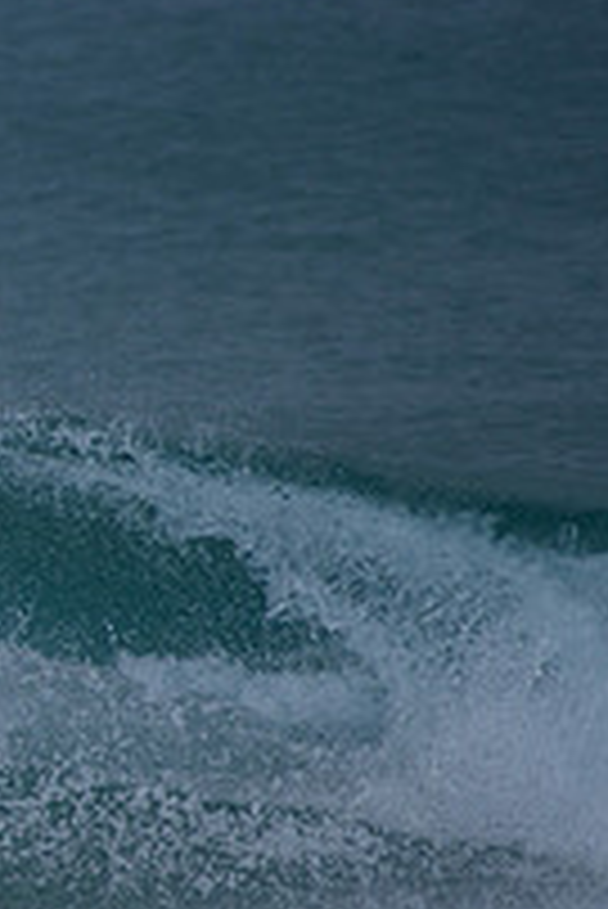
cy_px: 412
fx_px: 36895
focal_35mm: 1459
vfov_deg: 1.4
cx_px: -622
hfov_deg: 0.9
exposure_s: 1/2000
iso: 320
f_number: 5.6
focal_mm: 500
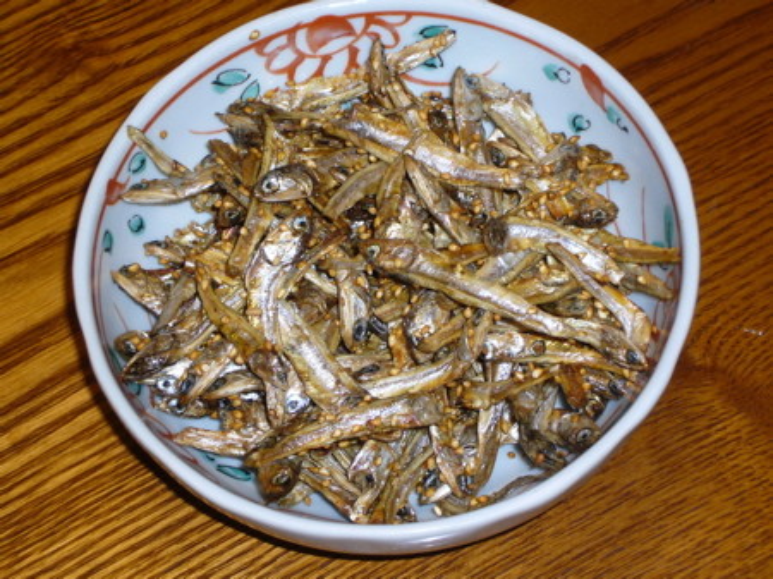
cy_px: 290
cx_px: 386
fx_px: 2277
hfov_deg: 19.3
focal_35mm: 102
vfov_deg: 14.5
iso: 80
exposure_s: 1/30
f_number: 5.6
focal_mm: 16.8
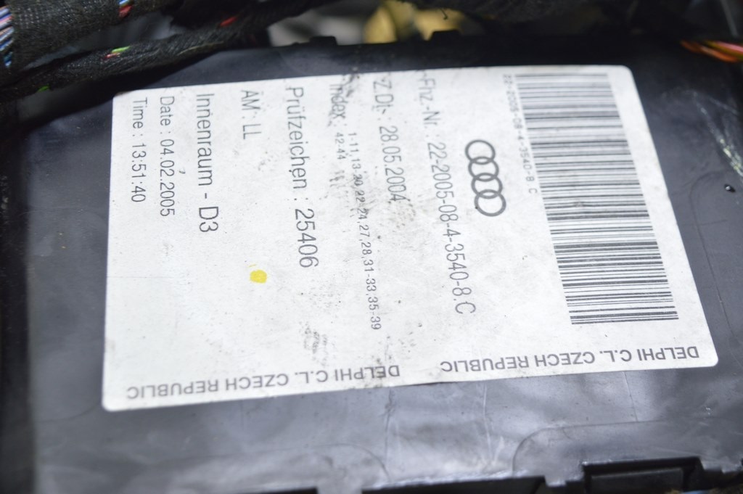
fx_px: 1175
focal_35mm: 57
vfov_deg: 23.7
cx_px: 372
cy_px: 247
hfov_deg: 35.1
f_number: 5.6
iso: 400
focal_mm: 38
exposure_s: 1/20
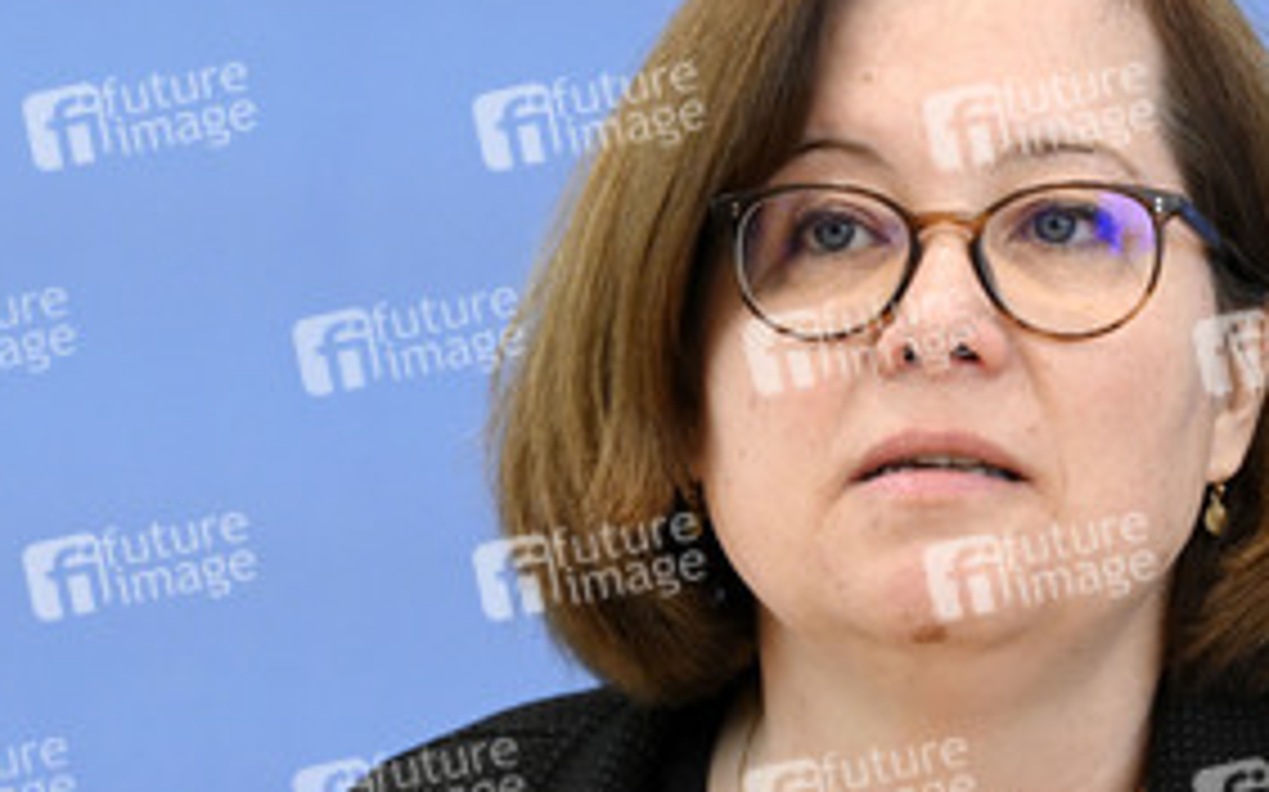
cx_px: 920
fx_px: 8159
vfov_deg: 5.6
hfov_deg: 8.9
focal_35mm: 236
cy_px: 454
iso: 3200
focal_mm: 145
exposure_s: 1/400
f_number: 6.3
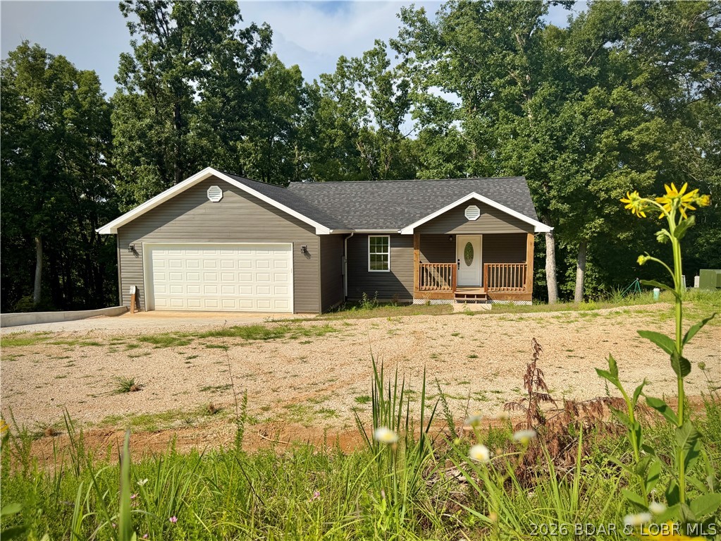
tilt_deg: -4.4
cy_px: 270
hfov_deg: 71.6
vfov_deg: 56.8
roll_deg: -0.7
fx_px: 500
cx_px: 360
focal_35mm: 24
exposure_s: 1/6711
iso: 80
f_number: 1.78
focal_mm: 6.76
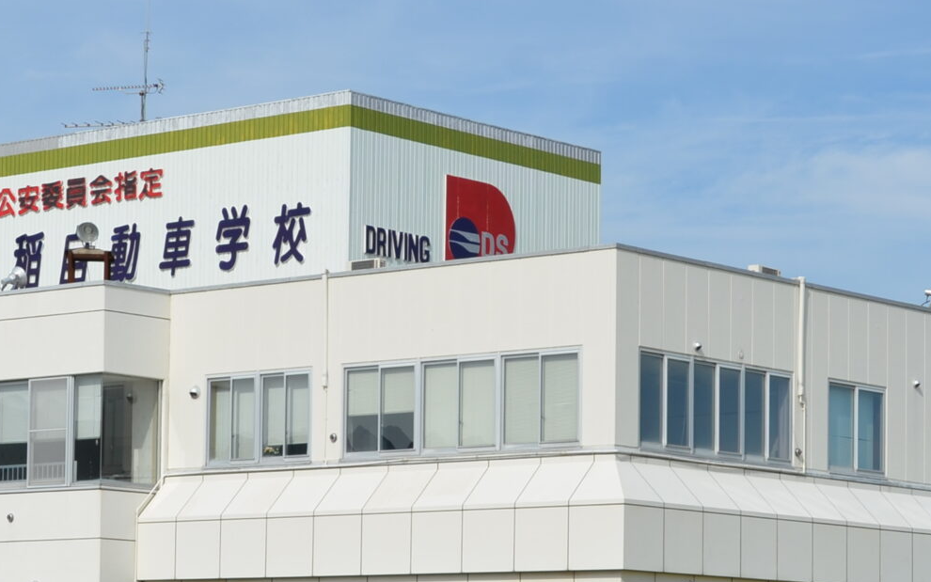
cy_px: 464
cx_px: 441
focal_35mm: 122
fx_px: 3104
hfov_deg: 17.1
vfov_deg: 10.7
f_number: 9
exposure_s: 1/320
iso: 100
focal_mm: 31
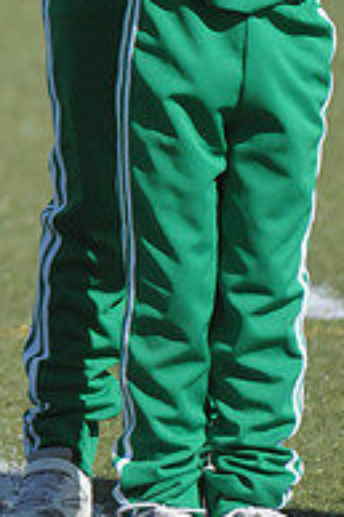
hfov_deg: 1.5
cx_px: -153
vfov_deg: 2.3
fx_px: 12893
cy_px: -163
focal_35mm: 898
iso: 1000
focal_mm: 200
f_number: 4
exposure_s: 1/6400
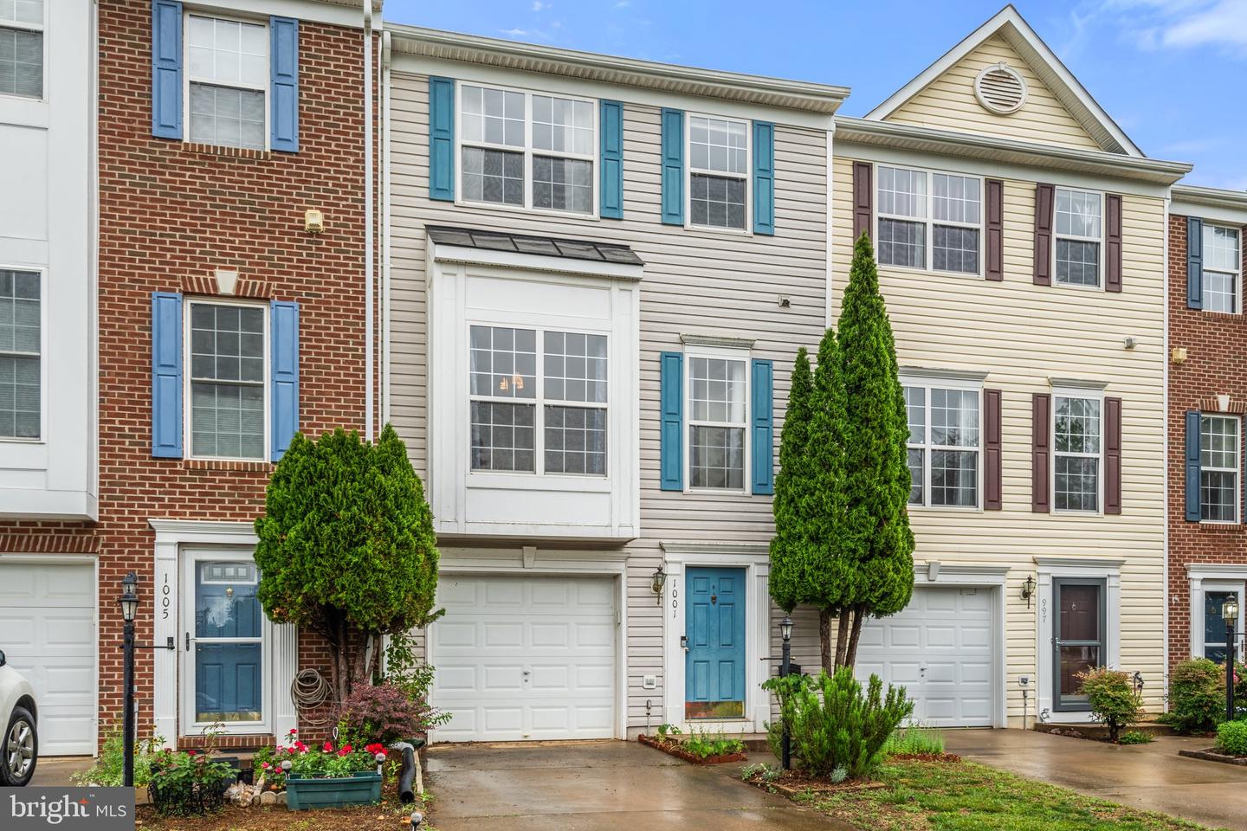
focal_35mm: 29
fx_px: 1004
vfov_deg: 45.0
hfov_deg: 63.7
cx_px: 624
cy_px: 416
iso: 160
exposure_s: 1/13
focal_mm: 29
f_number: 14
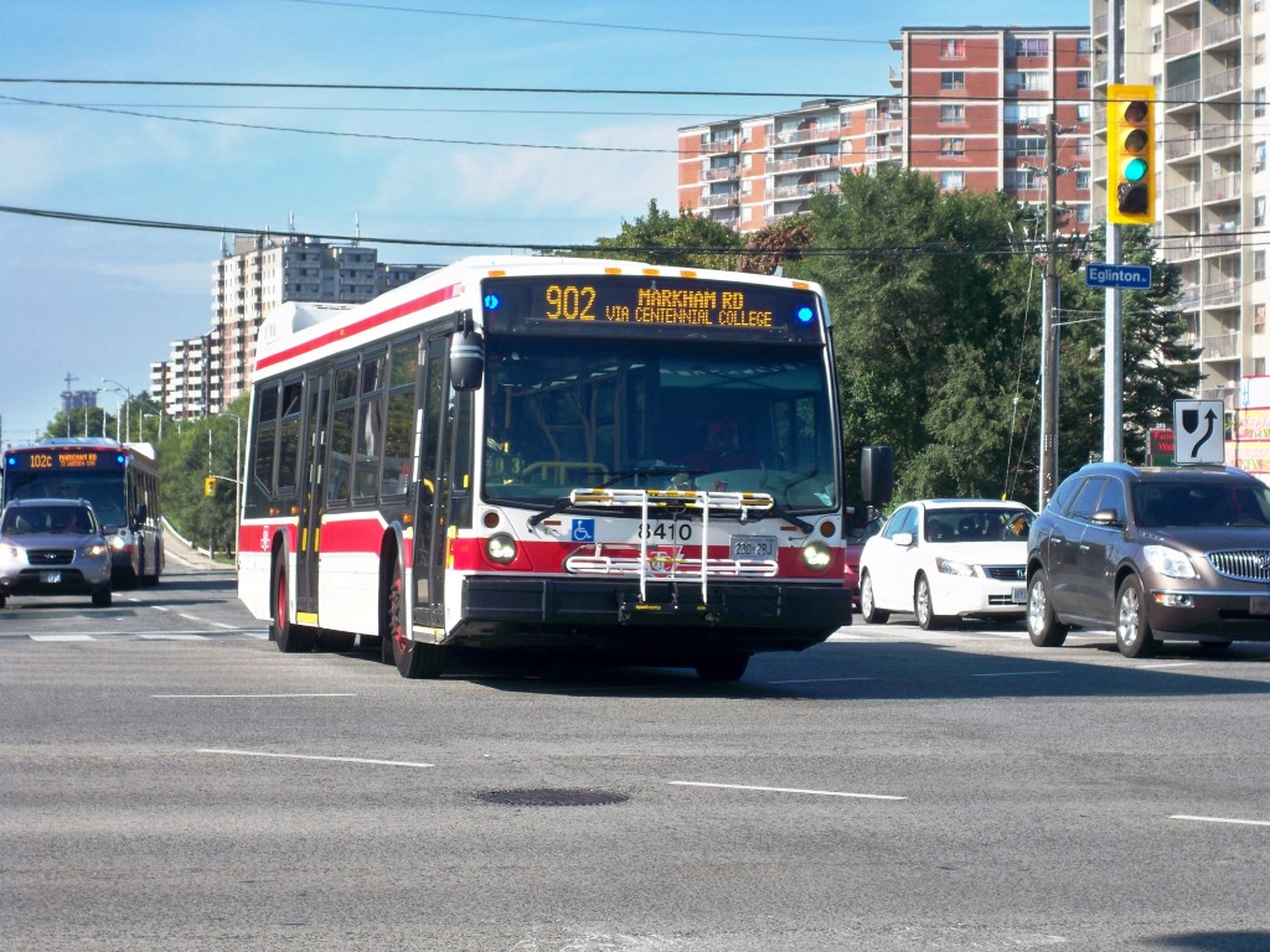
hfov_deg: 18.7
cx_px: 635
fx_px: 3852
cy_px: 476
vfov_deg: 14.1
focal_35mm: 105
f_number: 5.7
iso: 64
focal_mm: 18.8
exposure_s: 1/200
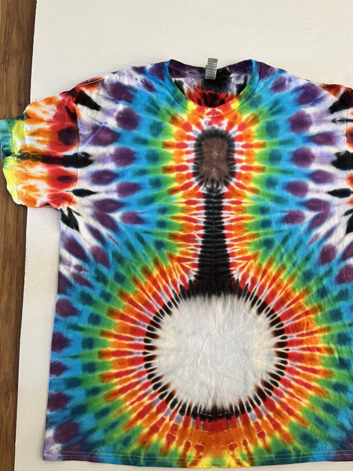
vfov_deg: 56.6
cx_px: 206
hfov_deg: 44.0
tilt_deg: -81.2
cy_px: 272
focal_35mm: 32
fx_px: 435
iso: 500
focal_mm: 5.7
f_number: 1.5
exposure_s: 1/60
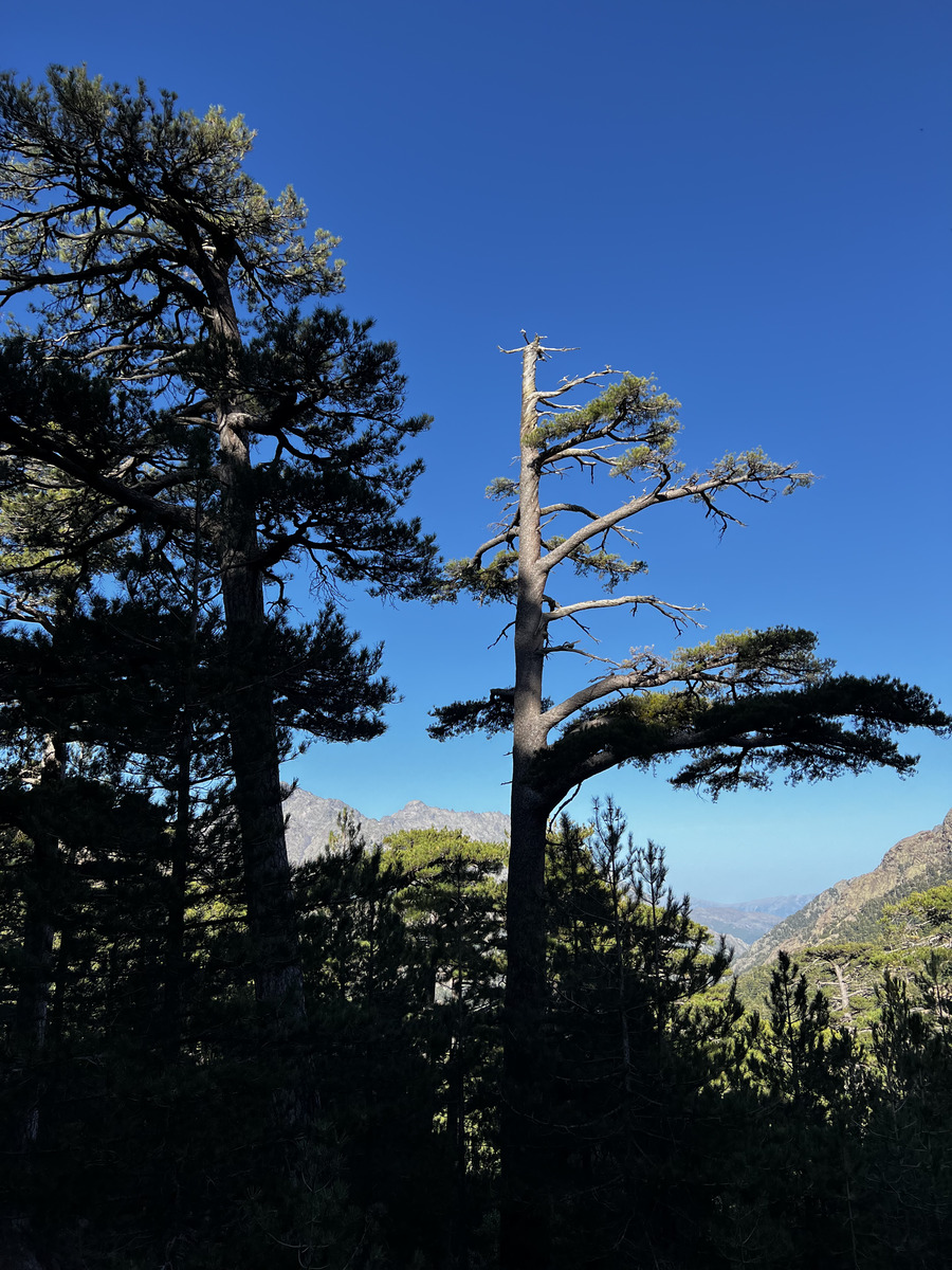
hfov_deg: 53.1
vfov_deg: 67.3
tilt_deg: +17.3
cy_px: 635
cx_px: 476
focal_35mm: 26
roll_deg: +1.9
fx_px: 953
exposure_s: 1/2252
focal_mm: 5.7
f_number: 1.5
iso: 50
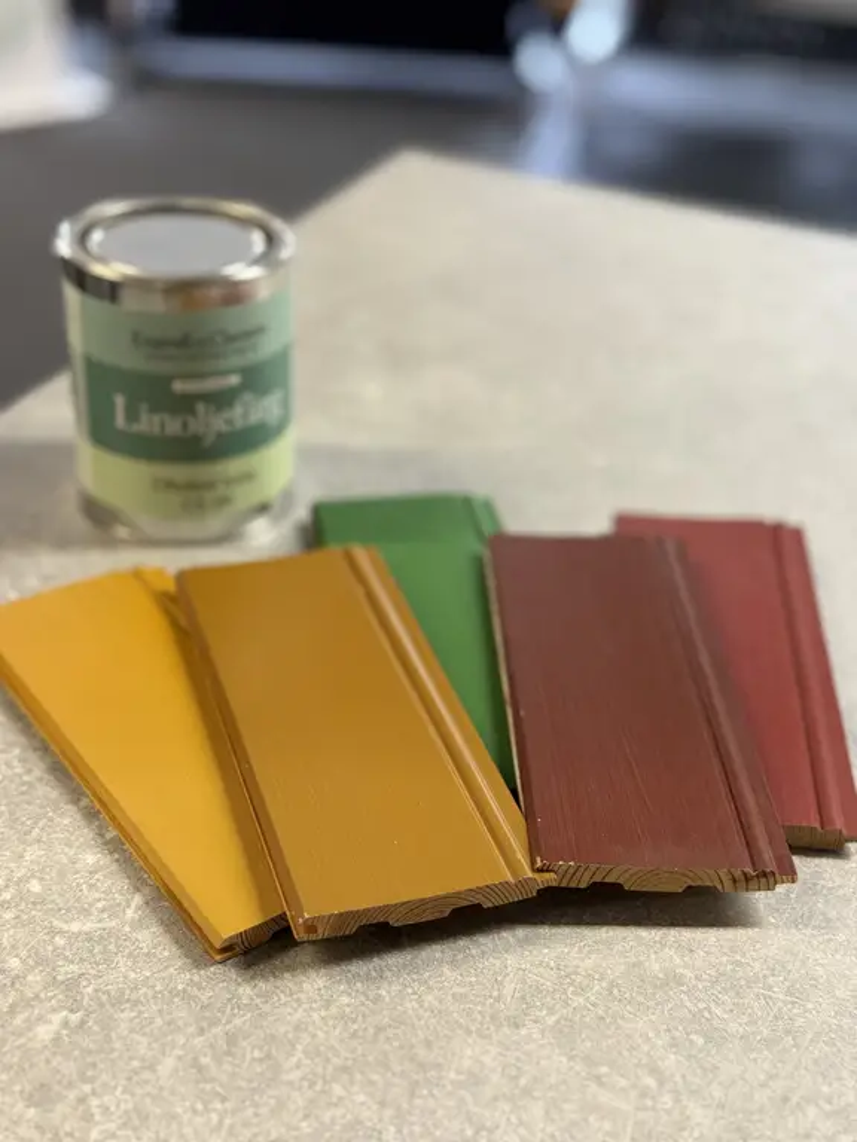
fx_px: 1584
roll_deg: -4.4
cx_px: 428
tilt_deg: -32.6
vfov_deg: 39.7
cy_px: 571
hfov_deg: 30.3
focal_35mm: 48
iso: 160
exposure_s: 1/50
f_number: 1.78
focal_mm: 6.76
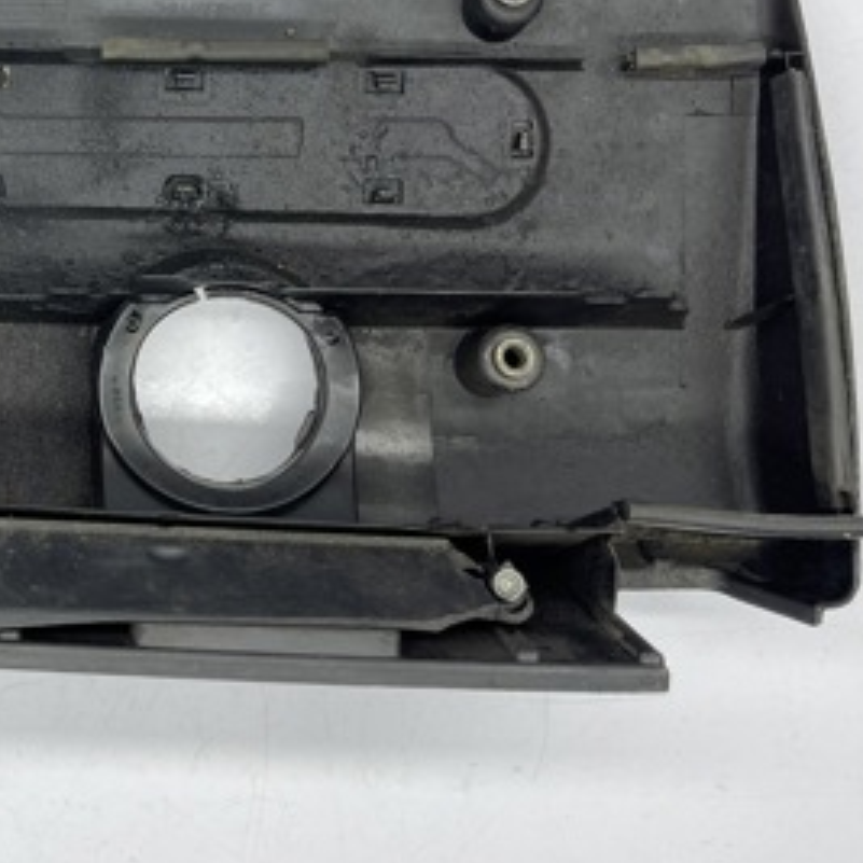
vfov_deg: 31.2
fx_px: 1495
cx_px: -13
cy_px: 142
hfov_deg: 29.9
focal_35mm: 53
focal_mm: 5.1
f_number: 1.6
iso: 32
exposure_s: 1/211
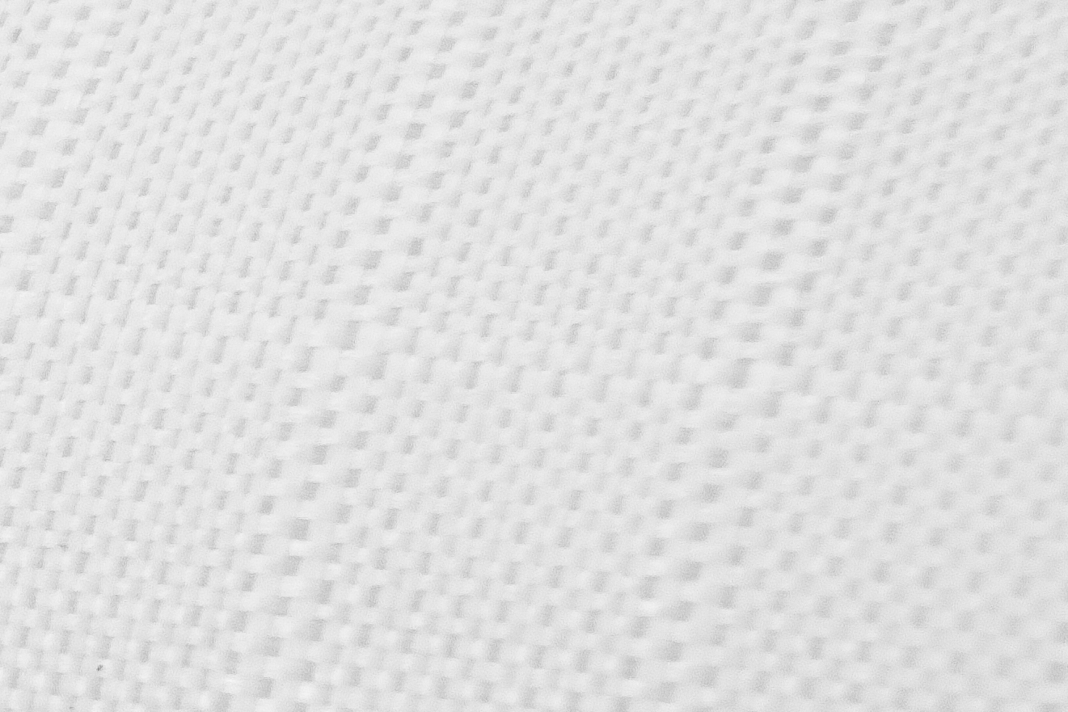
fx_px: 4502
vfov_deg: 9.0
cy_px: 654
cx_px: -504
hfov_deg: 12.9
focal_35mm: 152
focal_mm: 29
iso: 100
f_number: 20
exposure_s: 1/5
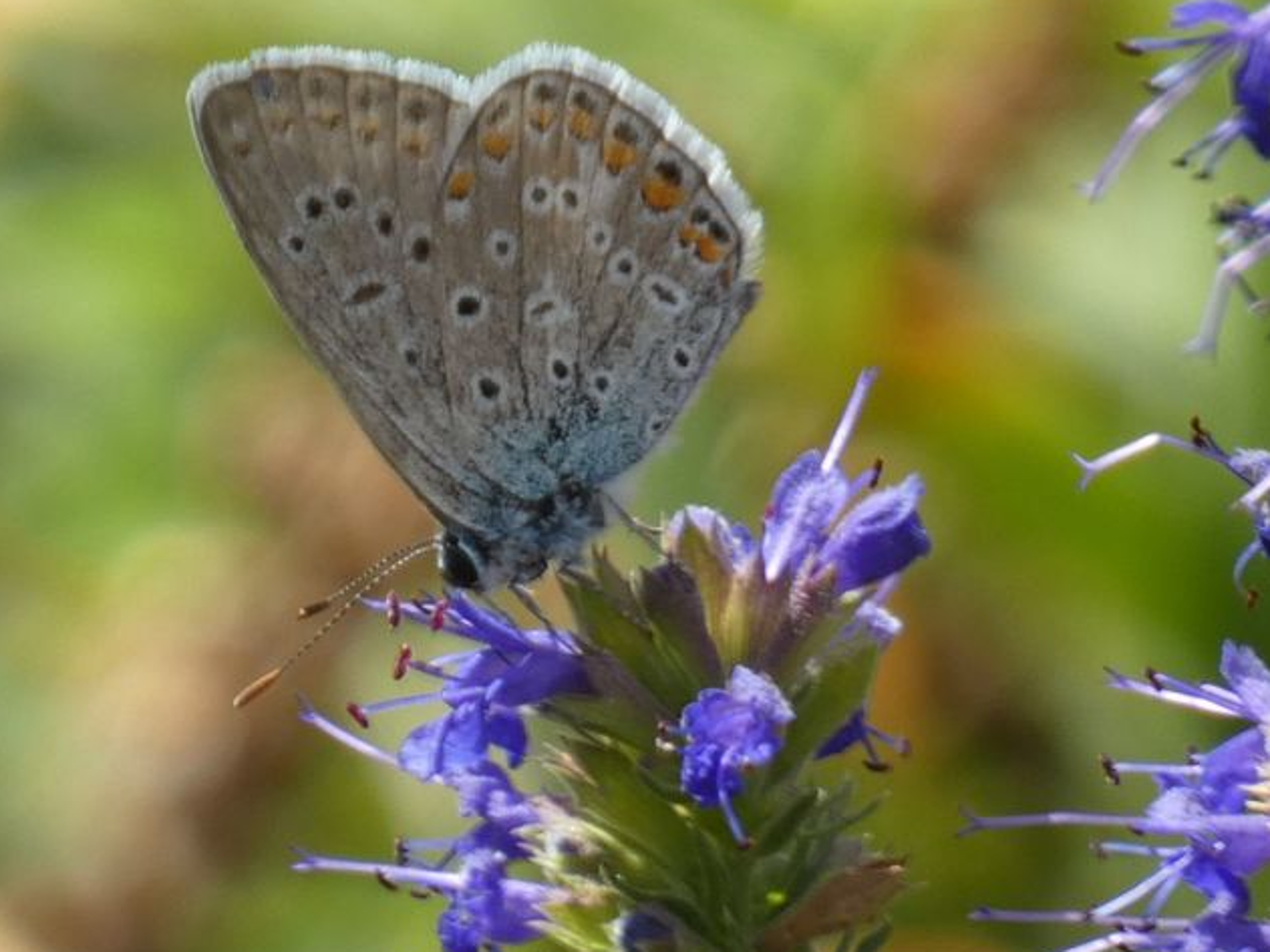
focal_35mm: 1024
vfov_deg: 1.5
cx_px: 528
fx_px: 37562
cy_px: 463
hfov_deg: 1.9
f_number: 5.6
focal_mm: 135.6
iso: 100
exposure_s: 1/100
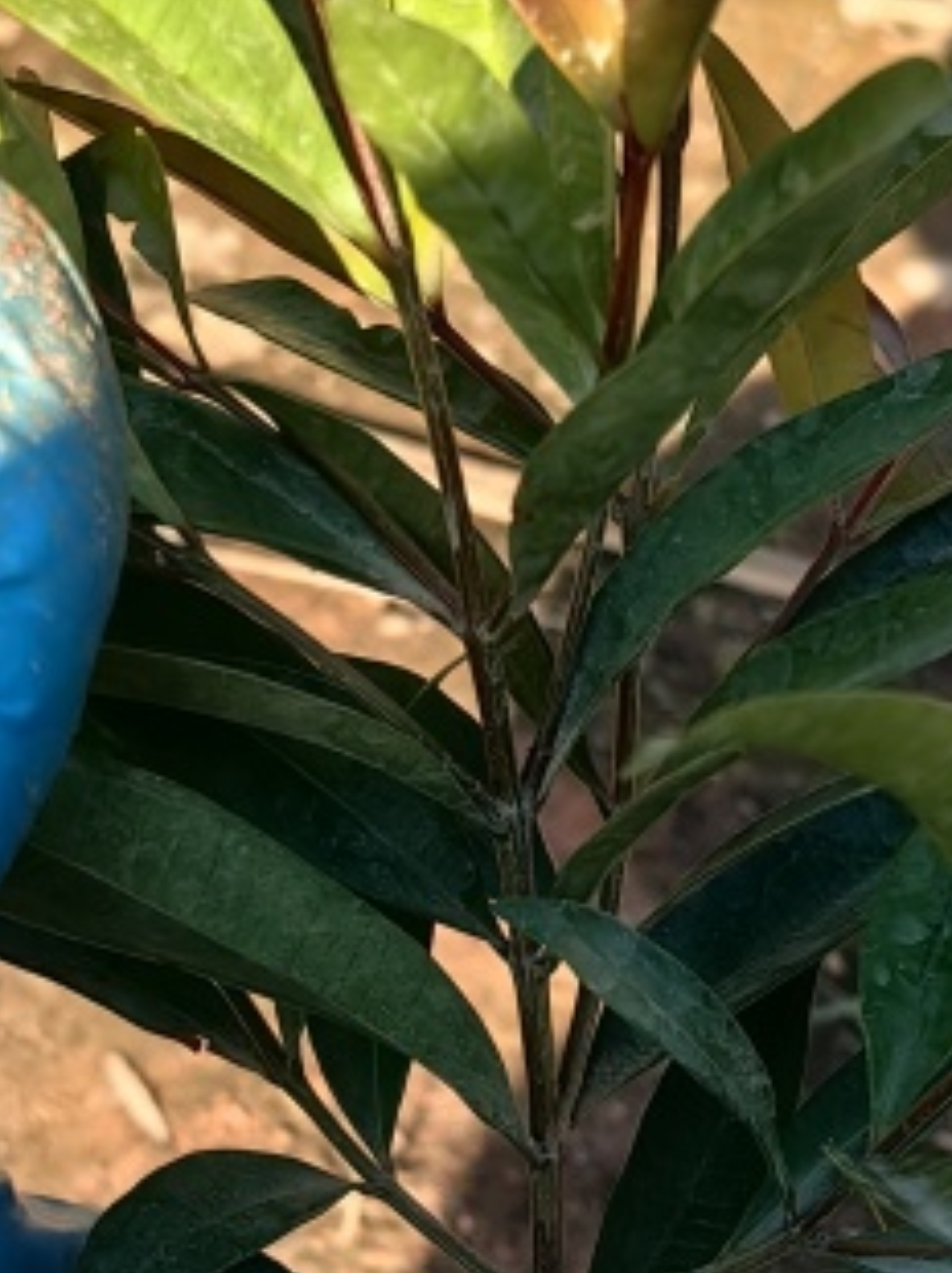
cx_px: 550
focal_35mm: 93
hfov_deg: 15.9
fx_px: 3415
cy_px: 910
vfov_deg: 21.0
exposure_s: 1/1802
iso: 50
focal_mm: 5.75
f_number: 2
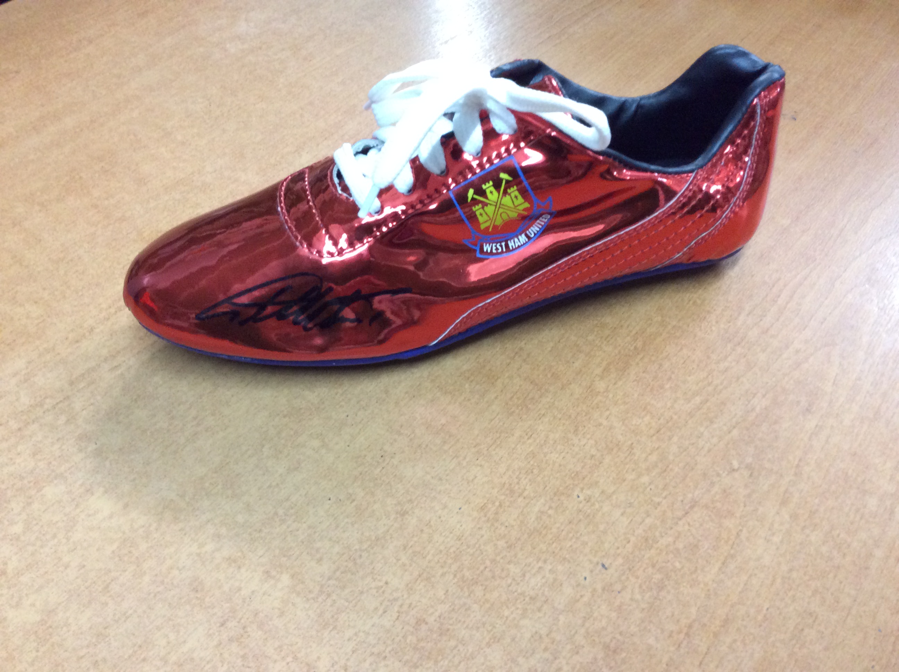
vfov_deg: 44.1
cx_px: 450
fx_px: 830
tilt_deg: -48.2
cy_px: 336
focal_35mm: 32
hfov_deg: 56.9
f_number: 2.4
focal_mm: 3.3
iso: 250
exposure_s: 1/25
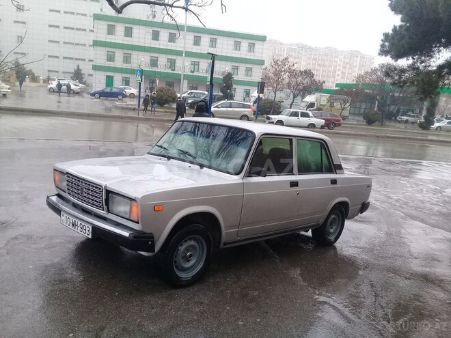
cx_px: 226
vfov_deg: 45.4
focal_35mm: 31
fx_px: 404
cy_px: 169
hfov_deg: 58.4
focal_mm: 3.3
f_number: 2.2
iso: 80
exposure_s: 1/100
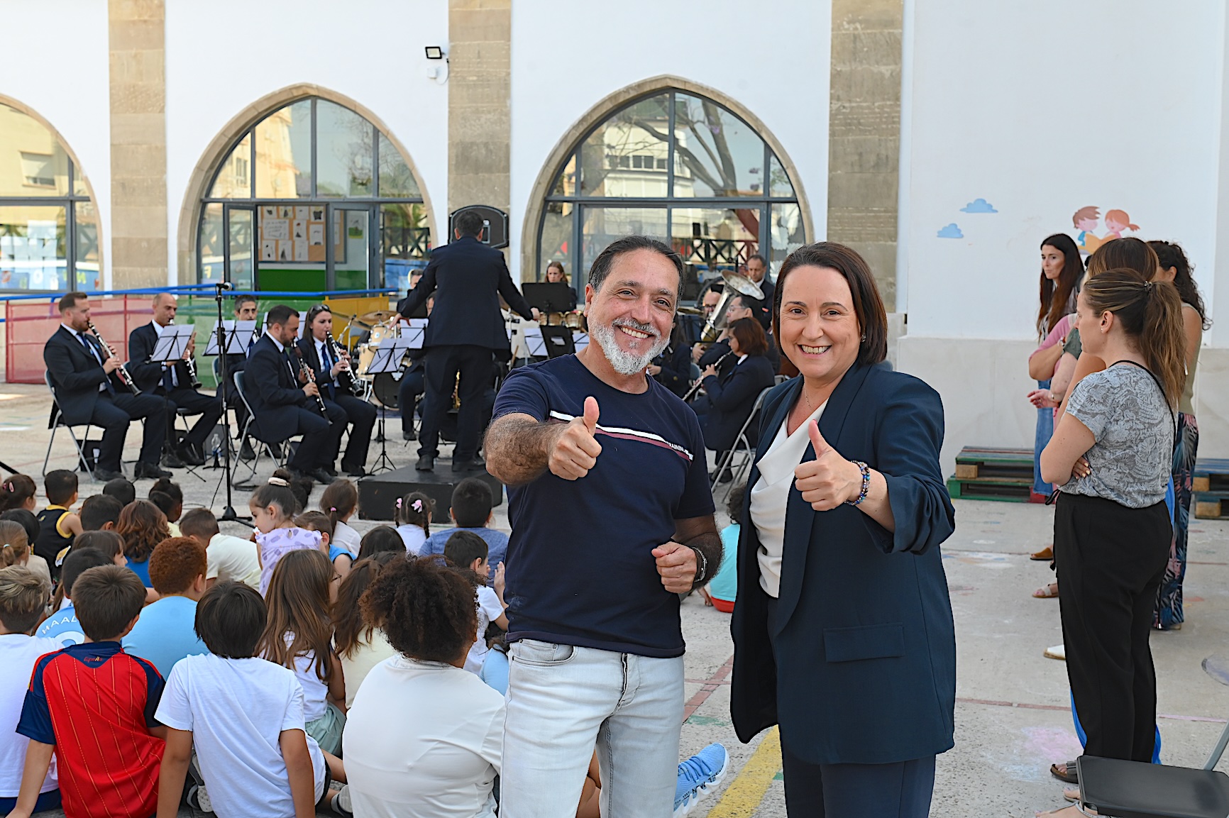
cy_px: 409
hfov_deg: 39.6
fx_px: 1706
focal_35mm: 50
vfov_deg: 27.0
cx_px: 614
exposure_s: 1/320
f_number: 9
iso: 800
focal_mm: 50
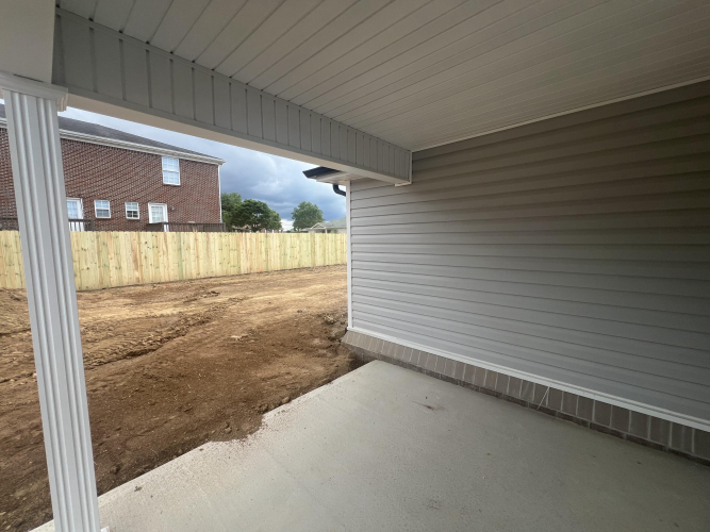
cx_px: 355
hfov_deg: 106.2
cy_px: 266
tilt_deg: -4.8
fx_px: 267
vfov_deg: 89.9
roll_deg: +1.2
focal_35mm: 13
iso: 32
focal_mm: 1.57
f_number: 1.8
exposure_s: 1/536
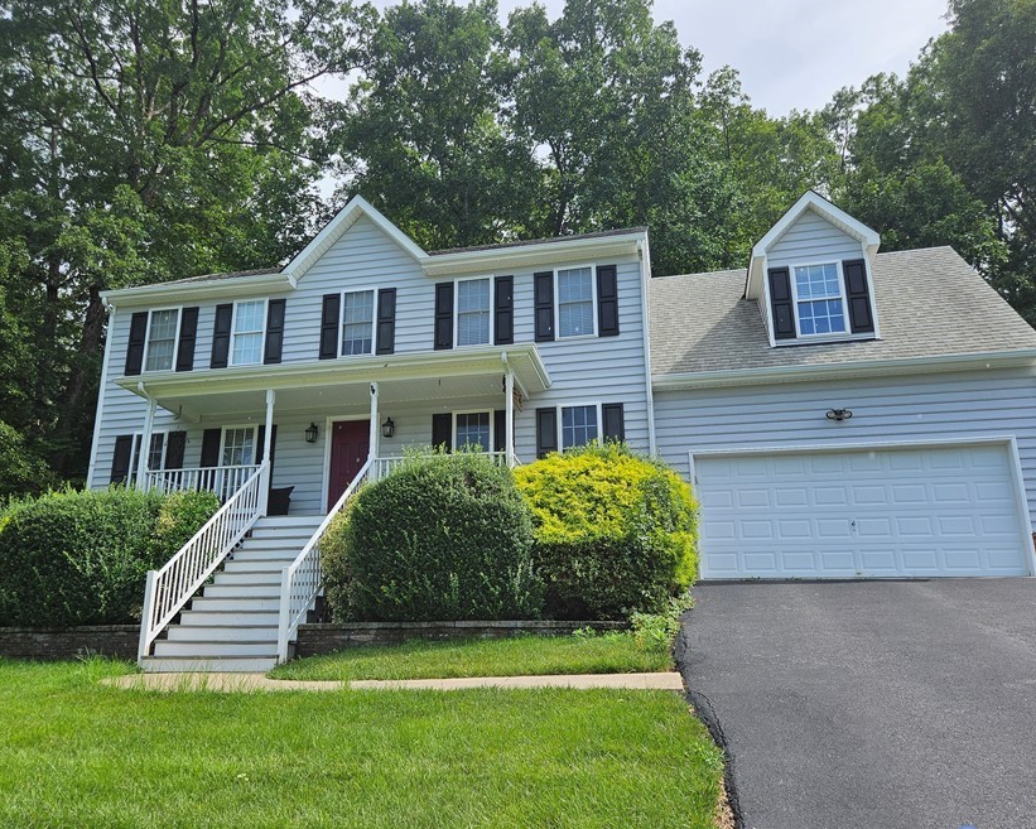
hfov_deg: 62.0
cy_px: 405
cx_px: 450
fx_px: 859
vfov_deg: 51.5
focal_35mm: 28
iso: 25
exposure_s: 1/1775
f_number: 1.8
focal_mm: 5.4
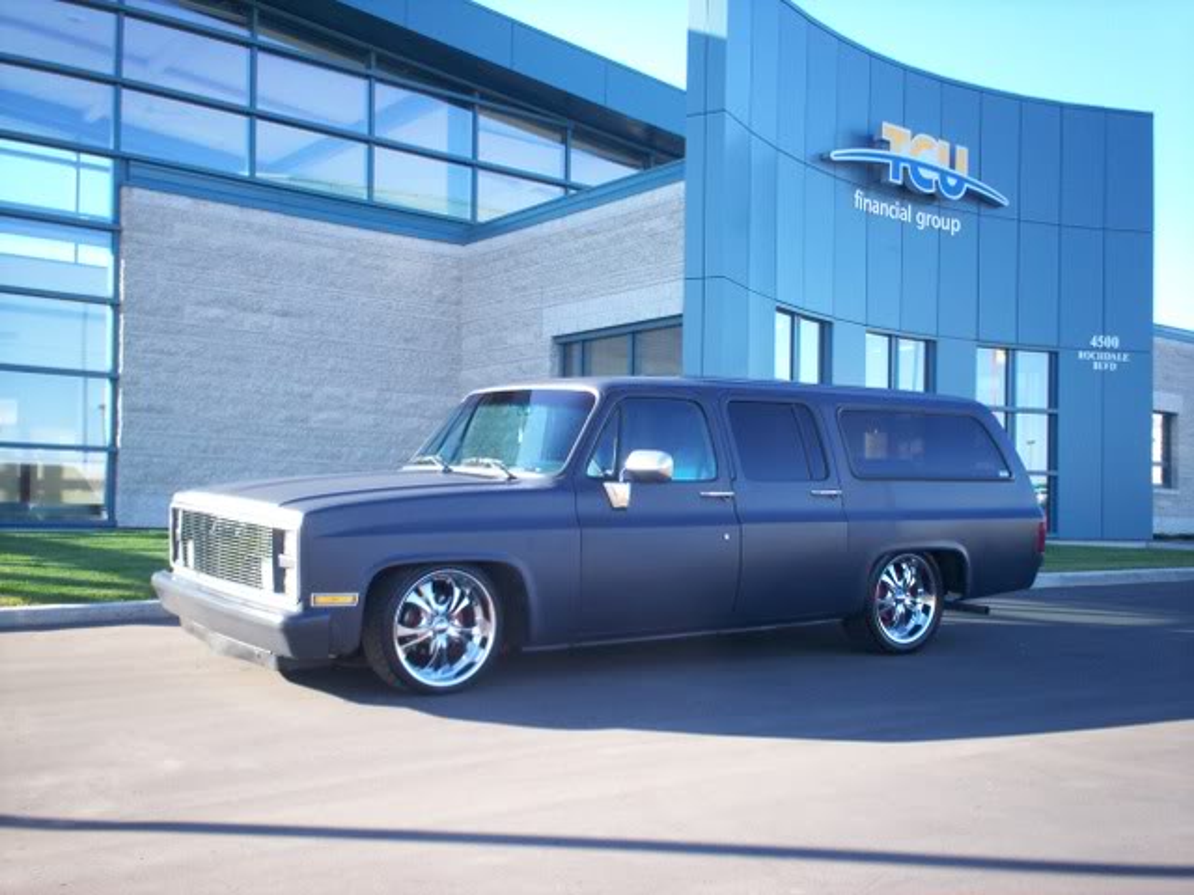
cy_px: 448
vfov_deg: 39.7
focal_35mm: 36
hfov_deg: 51.4
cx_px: 597
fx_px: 1242
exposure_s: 1/97.9
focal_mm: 6
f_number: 4.5
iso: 100
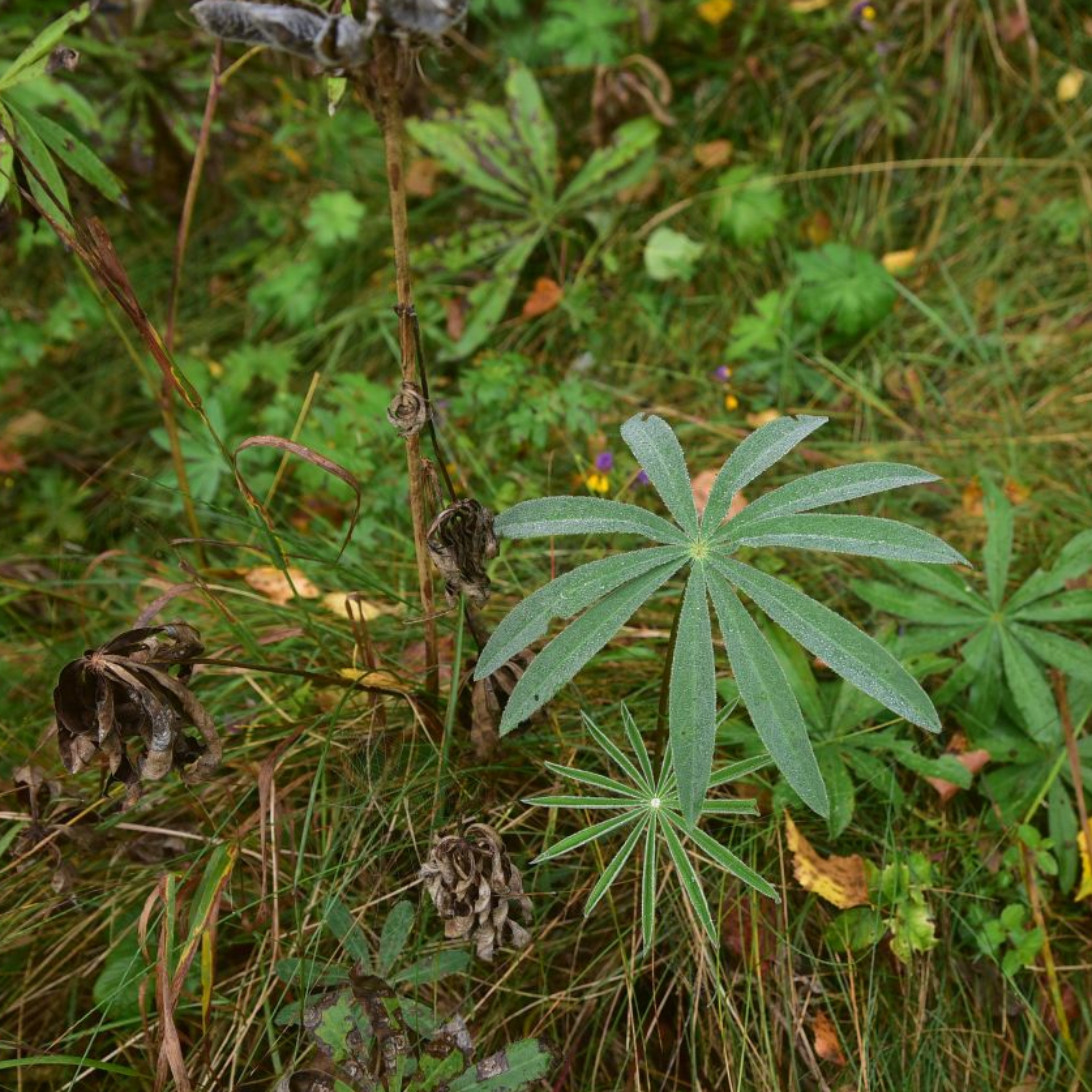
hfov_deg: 26.0
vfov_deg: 26.1
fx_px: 2356
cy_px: 560
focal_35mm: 66
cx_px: 682
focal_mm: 50
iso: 320
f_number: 7.1
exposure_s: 1/125
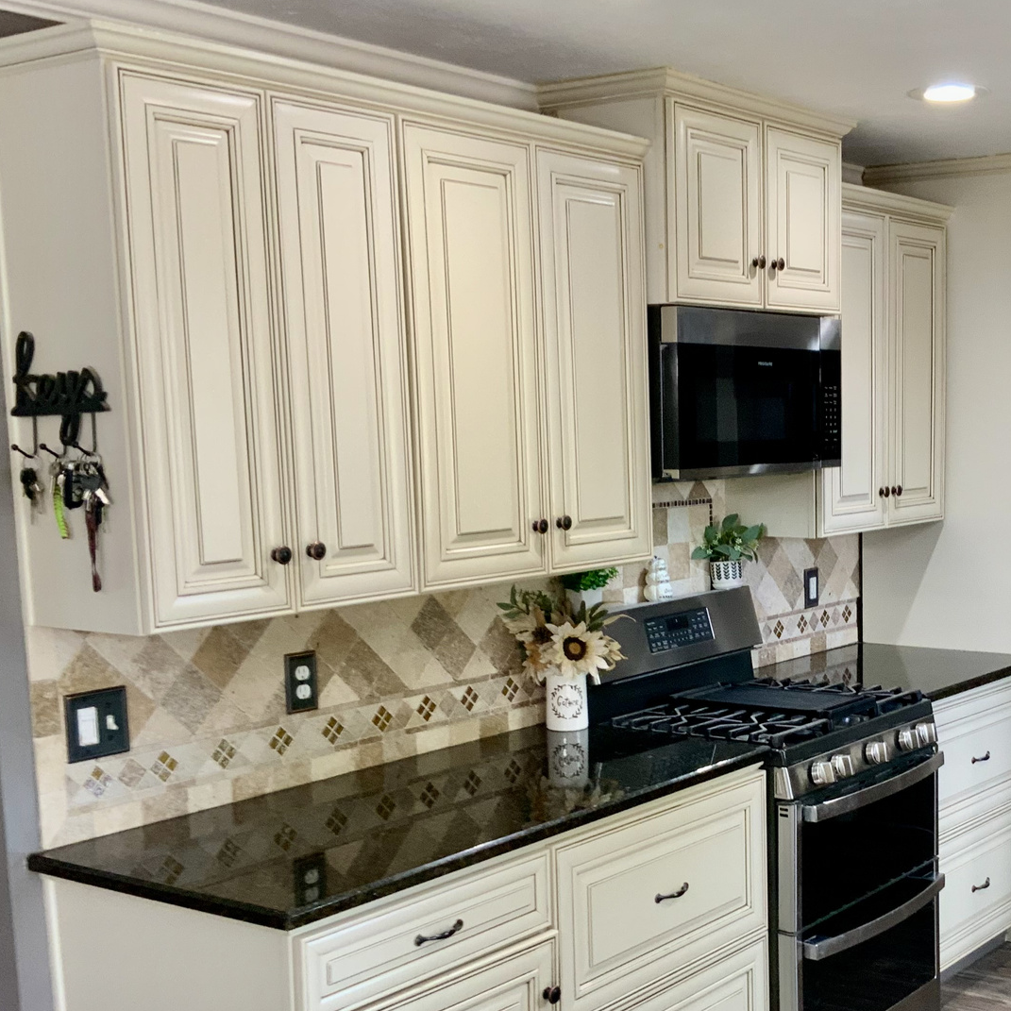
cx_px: 788
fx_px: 1619
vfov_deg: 34.5
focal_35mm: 49
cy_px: 626
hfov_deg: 33.8
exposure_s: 1/60
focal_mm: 3
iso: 80
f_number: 1.8
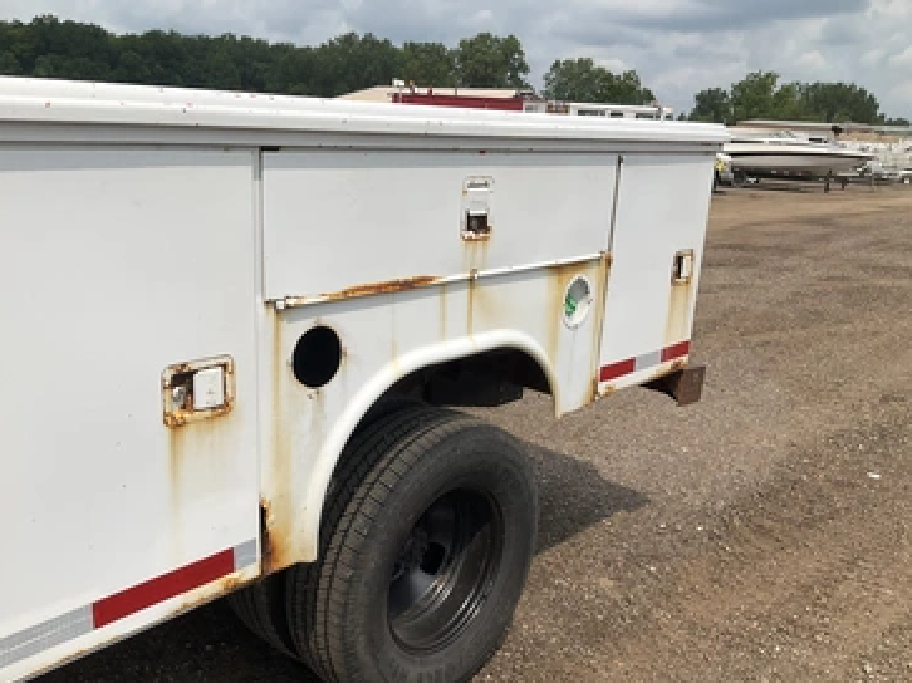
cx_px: 427
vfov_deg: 44.1
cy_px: 367
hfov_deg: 56.8
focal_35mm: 32
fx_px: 843
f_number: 1.8
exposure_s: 1/2320
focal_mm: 3
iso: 25
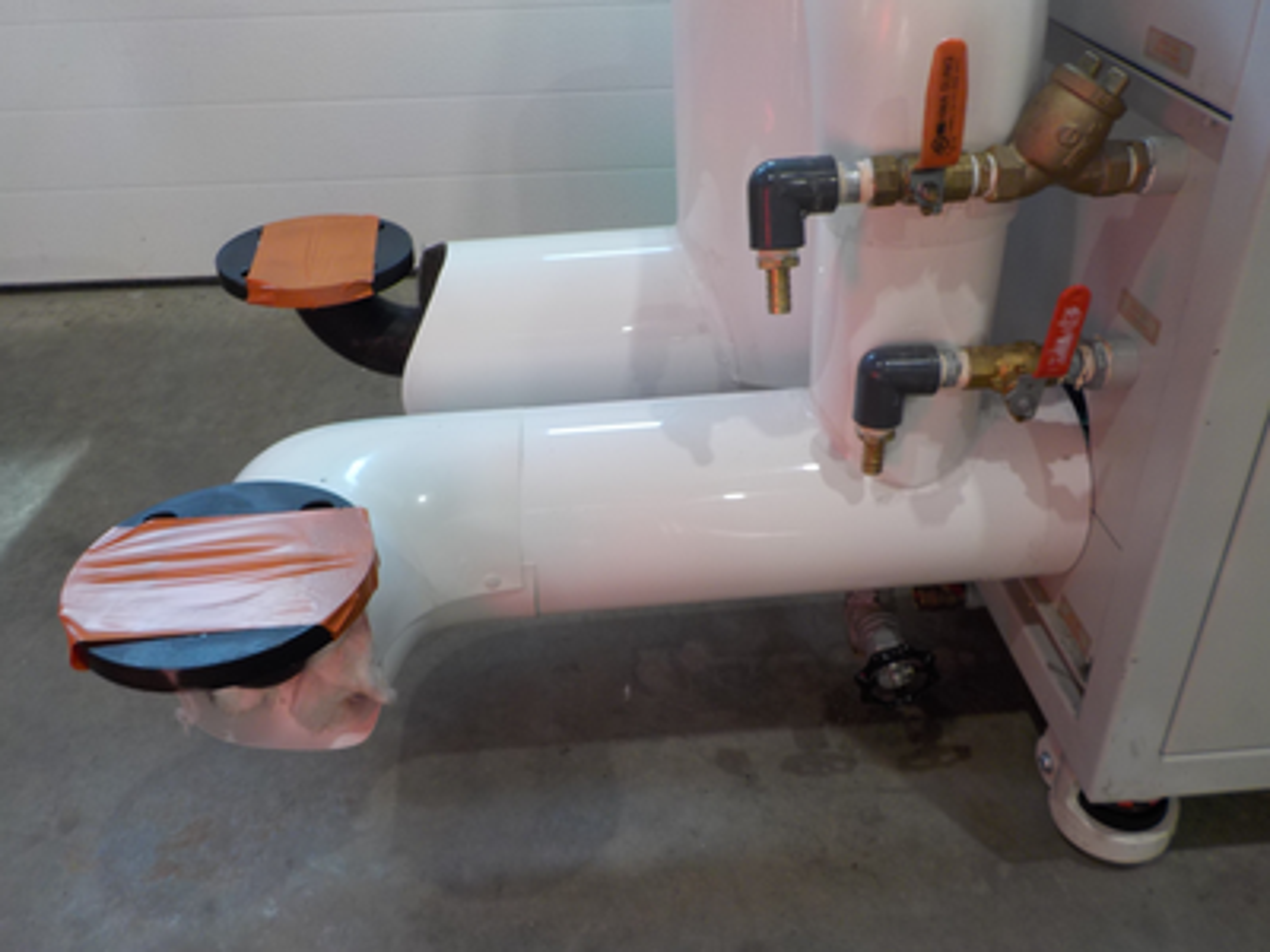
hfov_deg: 60.0
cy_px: 476
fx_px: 1101
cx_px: 635
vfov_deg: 46.8
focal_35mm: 30
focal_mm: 4.1
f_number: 3.3
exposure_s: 1/40
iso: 125
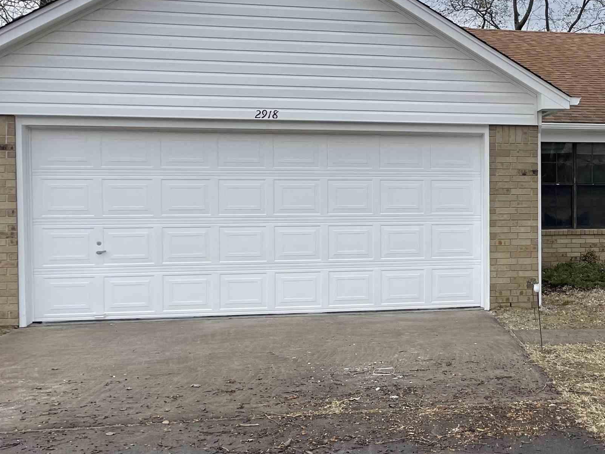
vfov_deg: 29.1
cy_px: 208
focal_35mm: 50
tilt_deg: -4.1
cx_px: 551
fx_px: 874
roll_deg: -0.5
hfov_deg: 35.8
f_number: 1.6
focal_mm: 5.1
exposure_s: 1/1534
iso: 32
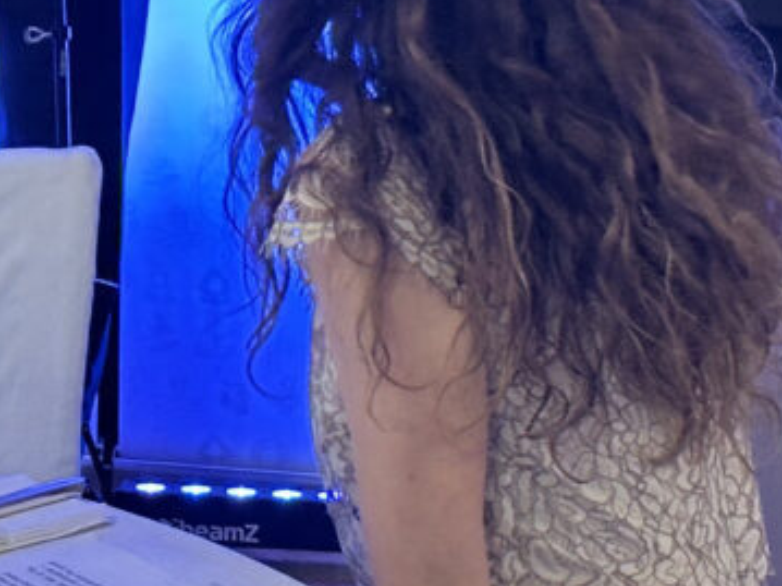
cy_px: -174
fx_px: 3862
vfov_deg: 8.6
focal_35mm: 171
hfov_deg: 11.6
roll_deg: -0.7
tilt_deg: -7.2
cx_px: 272
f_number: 1.78
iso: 200
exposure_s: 1/33
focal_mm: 6.86
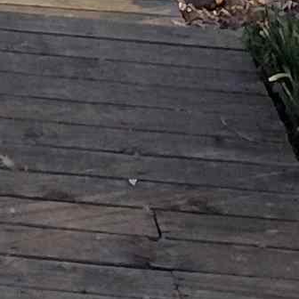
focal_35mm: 218
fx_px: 2130
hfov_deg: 7.3
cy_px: -493
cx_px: -513
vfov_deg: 7.4
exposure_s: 1/753
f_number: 1.7
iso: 100
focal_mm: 4.71
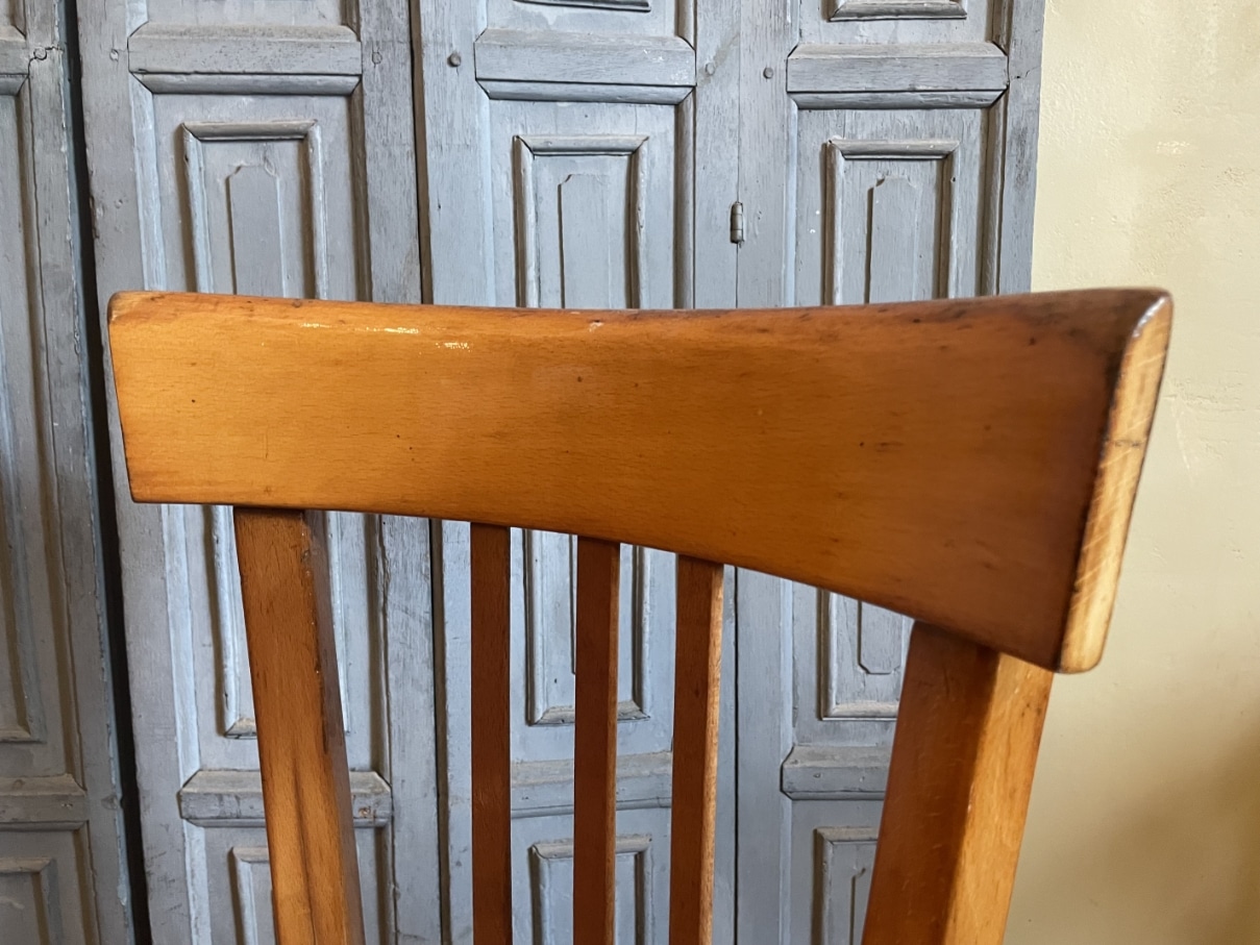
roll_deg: +0.1
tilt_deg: -11.3
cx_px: 630
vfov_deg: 53.1
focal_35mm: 26
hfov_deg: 67.3
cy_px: 472
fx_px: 946
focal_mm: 4.2
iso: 500
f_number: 1.6
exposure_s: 1/50
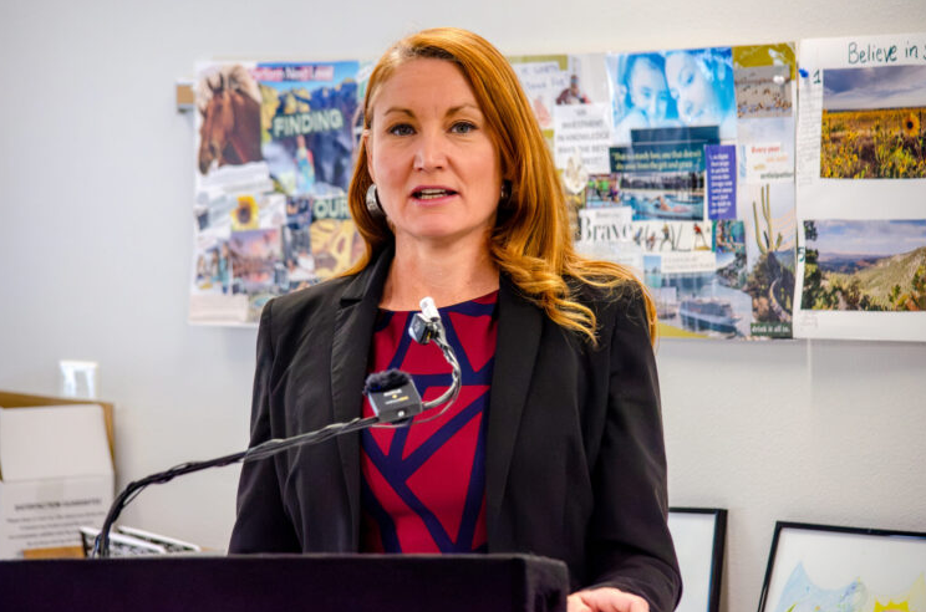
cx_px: 449
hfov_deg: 10.5
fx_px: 5042
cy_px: 299
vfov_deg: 6.9
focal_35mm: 197
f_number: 4.8
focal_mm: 125
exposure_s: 1/800
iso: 2200
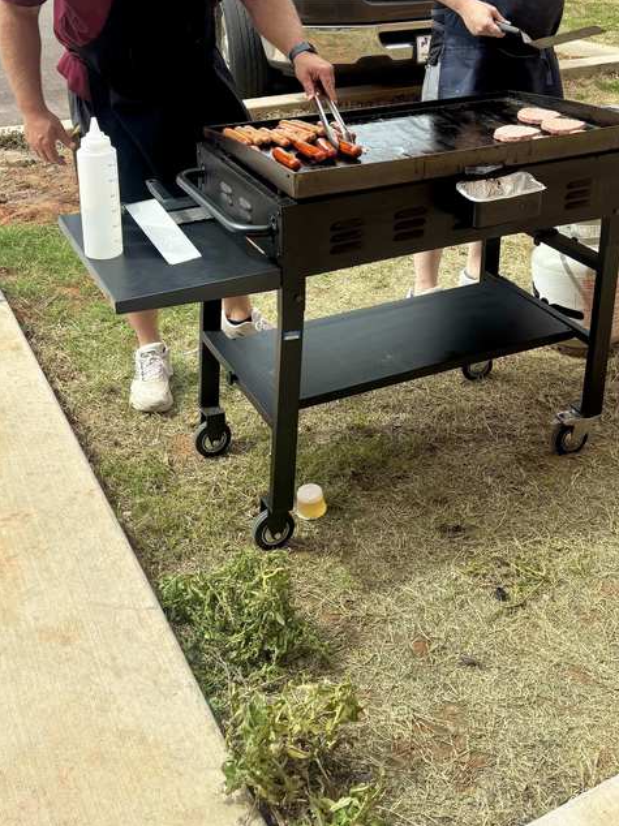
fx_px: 1002
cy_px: 163
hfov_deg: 34.2
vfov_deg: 42.7
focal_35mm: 42
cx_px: 371
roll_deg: -1.0
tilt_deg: -18.4
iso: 50
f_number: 1.6
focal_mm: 5.96
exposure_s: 1/1751
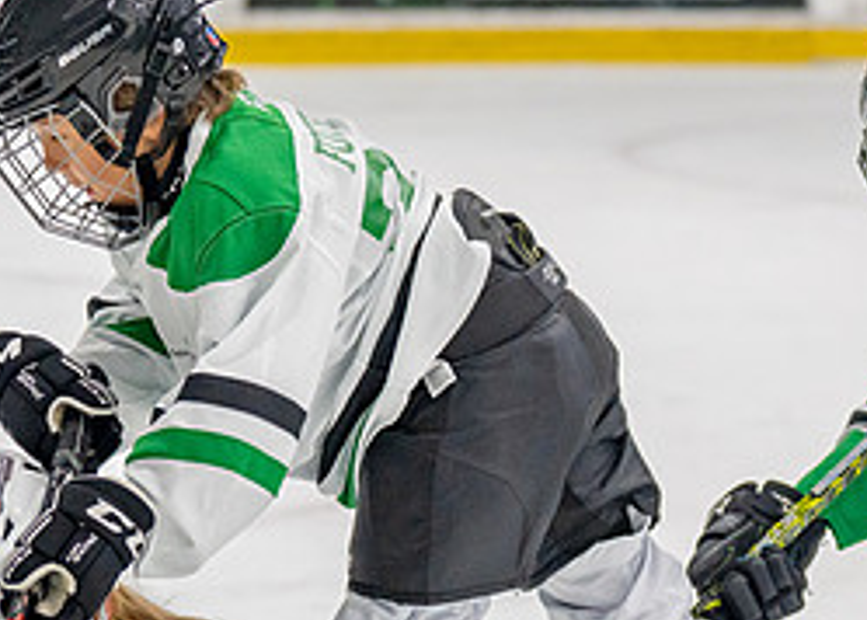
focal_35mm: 231
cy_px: 408
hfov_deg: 8.7
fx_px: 5690
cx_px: 495
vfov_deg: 6.2
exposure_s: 1/1600
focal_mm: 70
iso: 1000
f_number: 2.8
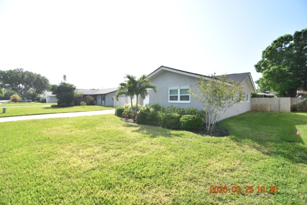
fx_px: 128
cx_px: 154
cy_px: 102
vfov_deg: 77.3
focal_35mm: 15
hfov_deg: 100.4
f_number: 3.5
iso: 800
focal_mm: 10
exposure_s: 1/4000
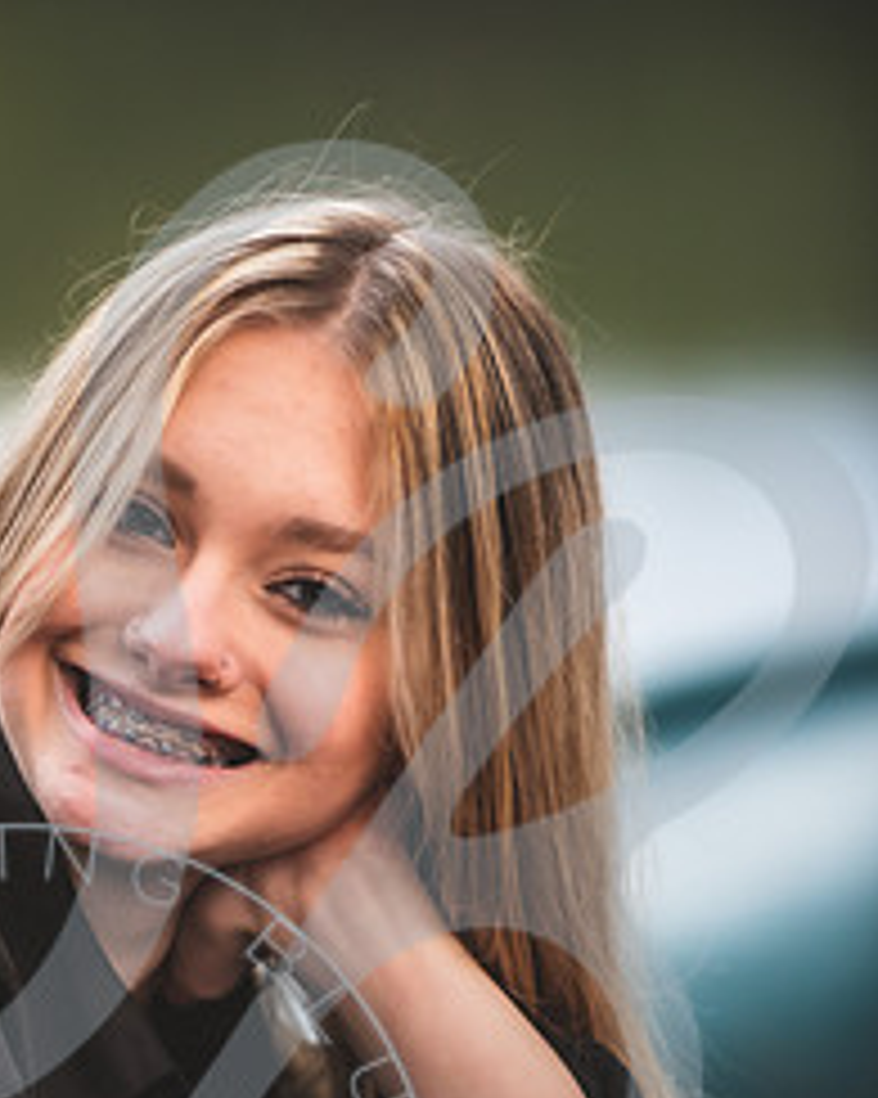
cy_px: 900
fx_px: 11246
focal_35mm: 346
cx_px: 225
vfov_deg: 5.6
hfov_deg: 4.5
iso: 400
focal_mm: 200
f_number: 2.8
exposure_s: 1/400
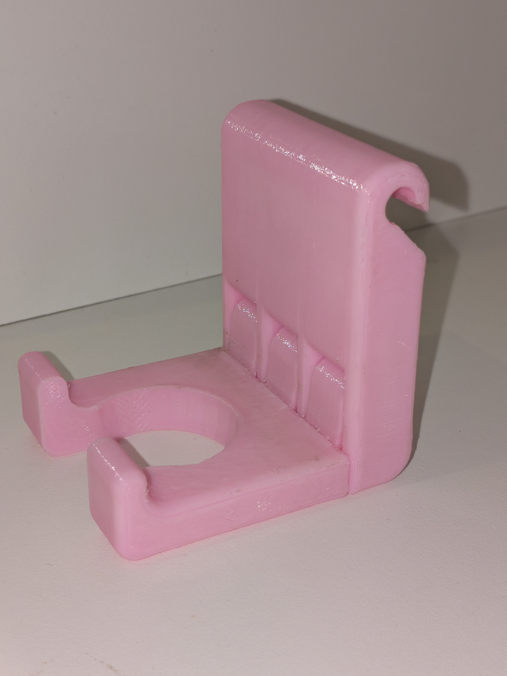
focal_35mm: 49
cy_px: 338
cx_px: 254
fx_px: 957
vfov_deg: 38.9
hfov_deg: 29.7
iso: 62
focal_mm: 4.53
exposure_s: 1/100
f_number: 1.7
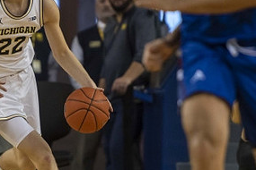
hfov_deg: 2.7
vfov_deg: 1.8
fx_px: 5518
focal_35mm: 776
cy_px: 72
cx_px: 31
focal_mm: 200
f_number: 2.8
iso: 1000
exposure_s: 1/1000
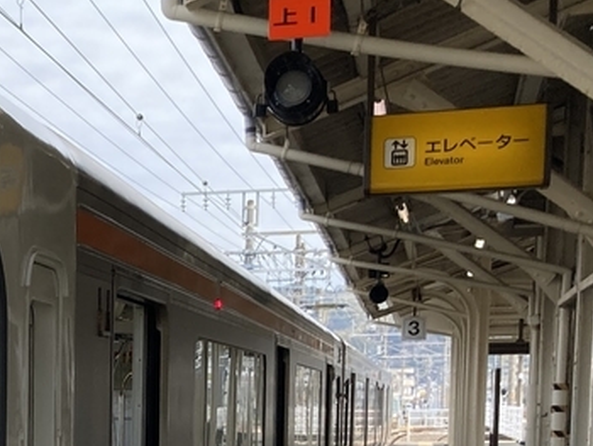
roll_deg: +1.1
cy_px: 607
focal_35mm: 96
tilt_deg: -6.0
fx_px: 1646
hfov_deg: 18.6
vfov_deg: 14.6
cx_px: -225
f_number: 1.8
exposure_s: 1/631
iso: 20
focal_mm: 3.99
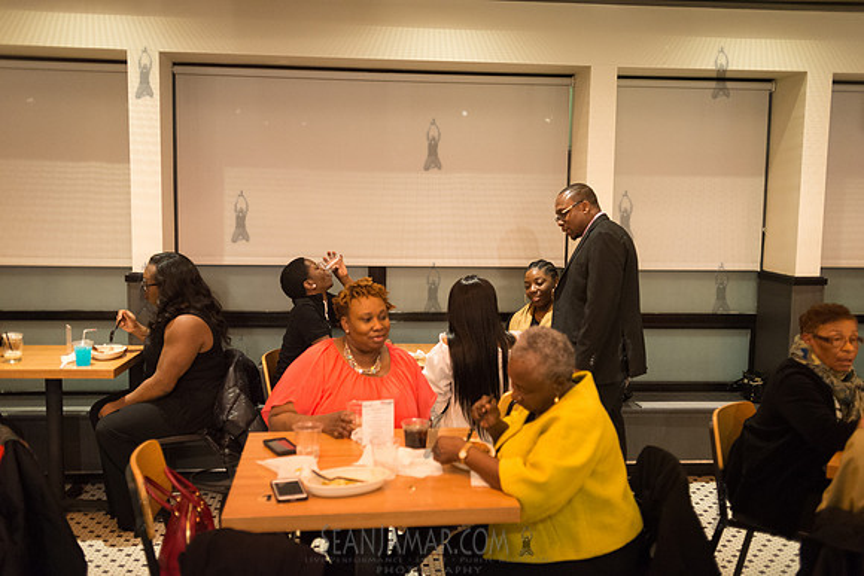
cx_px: 432
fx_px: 840
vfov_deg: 37.9
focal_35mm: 35
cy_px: 288
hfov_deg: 54.4
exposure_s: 1/125
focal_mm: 35
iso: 4000
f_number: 2.8
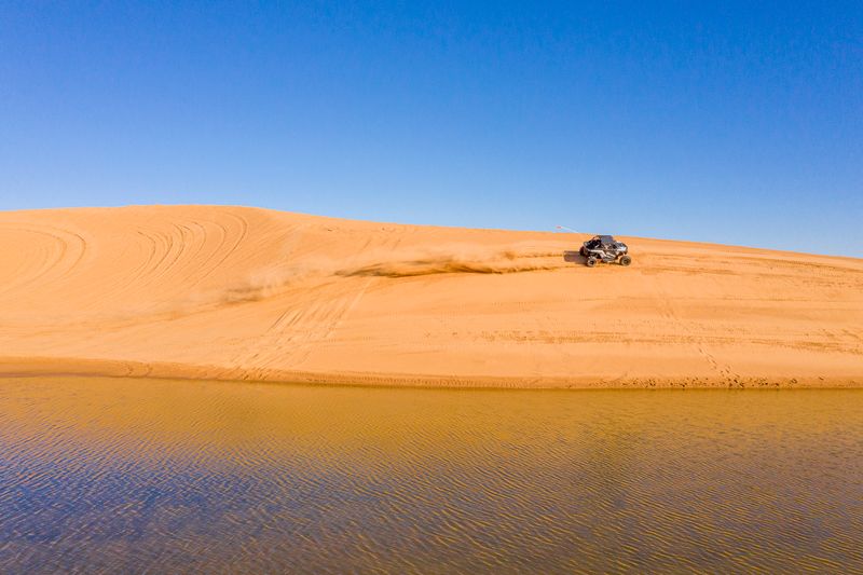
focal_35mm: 28
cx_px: 432
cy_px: 288
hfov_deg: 65.5
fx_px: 671
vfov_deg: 46.4
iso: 400
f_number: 7.1
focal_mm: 10.26
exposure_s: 1/1000
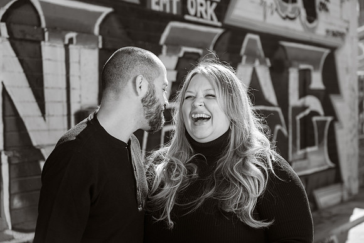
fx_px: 657
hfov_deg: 31.0
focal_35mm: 65
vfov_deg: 20.9
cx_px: 182
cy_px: 122
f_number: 4
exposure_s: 1/200
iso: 50
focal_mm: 65
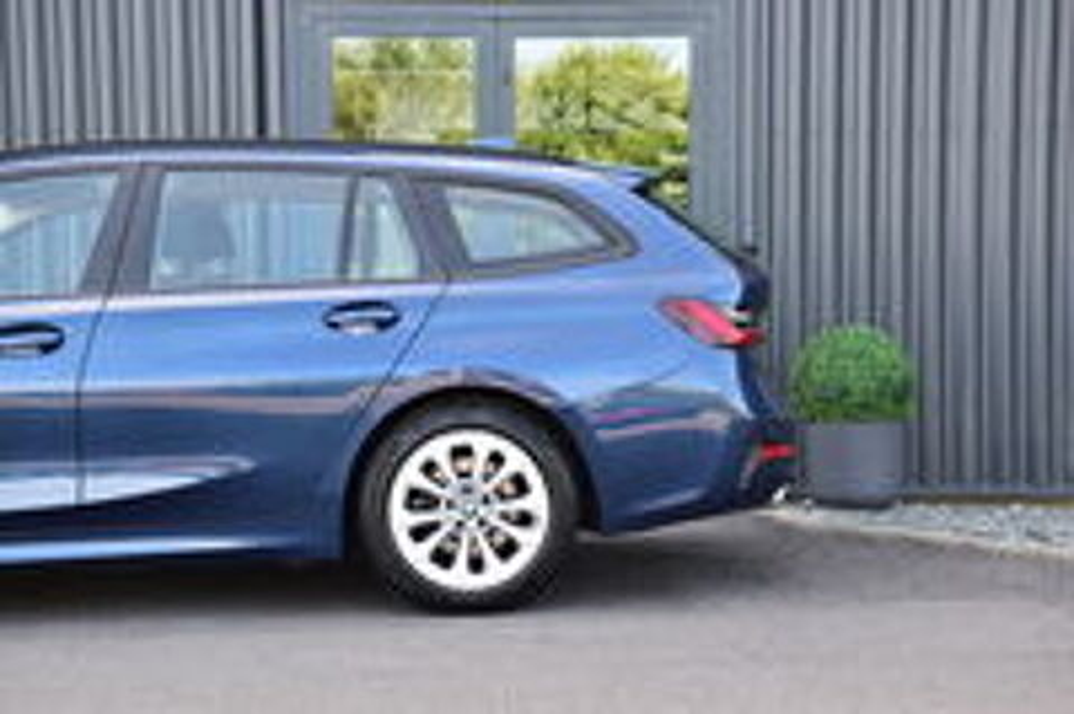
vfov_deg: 18.9
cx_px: 537
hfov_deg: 28.1
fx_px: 2146
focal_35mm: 72
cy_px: 357
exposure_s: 1/60
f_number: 8
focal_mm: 48
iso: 400
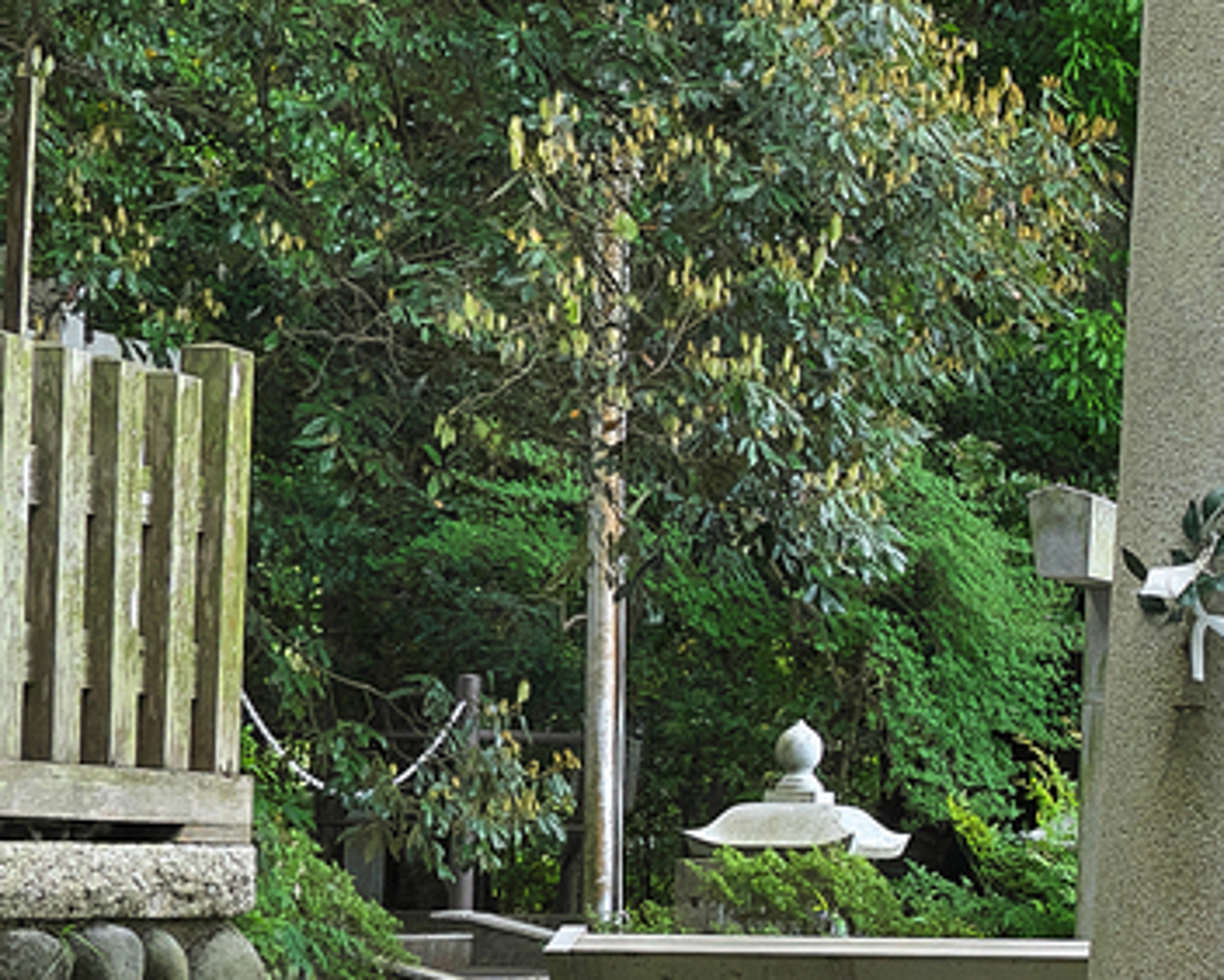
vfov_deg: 11.9
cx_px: 2483
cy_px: 21
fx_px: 4639
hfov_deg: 13.0
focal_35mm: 128
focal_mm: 24
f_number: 10
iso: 200
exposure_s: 1/50
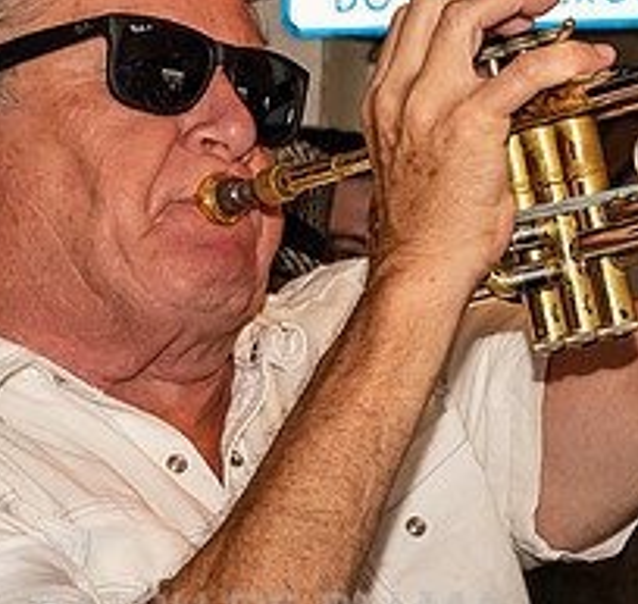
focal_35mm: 238
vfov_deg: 7.1
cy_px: 106
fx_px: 4831
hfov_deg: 7.5
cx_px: 857
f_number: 8
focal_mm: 60
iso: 800
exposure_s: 1/200
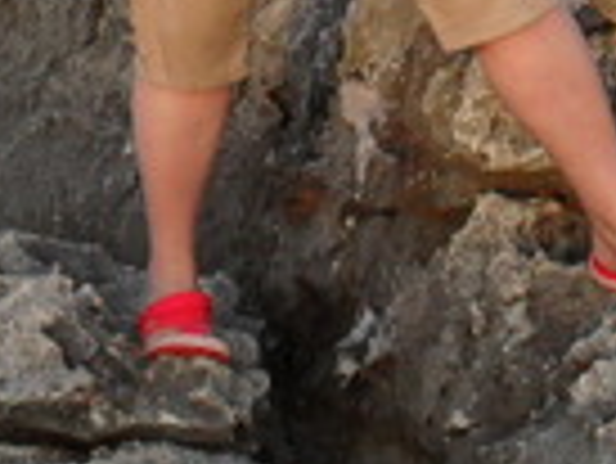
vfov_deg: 9.2
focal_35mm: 153
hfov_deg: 12.9
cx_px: 283
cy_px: -419
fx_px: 2725
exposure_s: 1/250
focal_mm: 6.3
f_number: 3
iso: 80
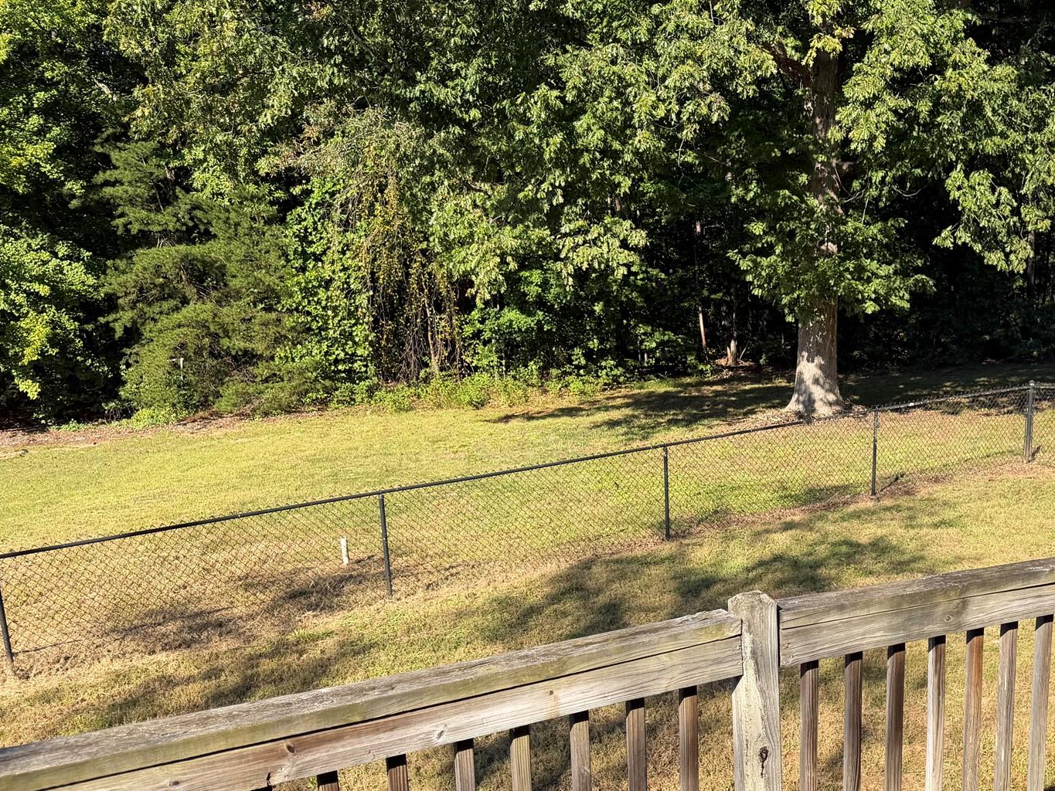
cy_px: 544
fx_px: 1097
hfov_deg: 49.6
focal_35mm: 36
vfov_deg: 39.1
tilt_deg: -14.7
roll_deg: +0.4
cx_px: 774
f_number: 1.78
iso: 80
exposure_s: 1/2169
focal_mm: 6.76
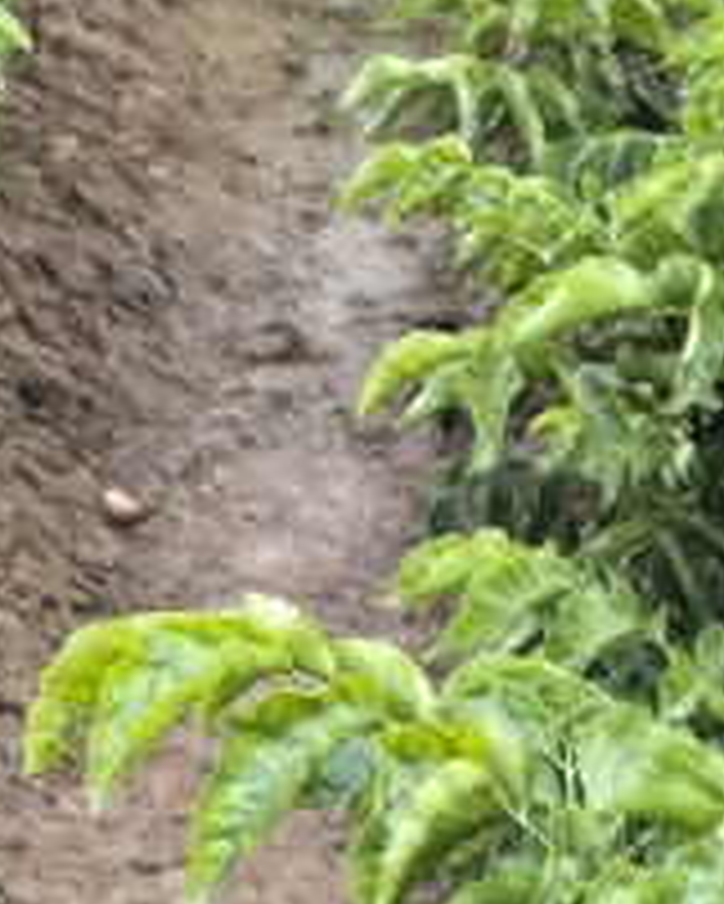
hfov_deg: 10.3
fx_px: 3747
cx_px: 1408
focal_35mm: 140
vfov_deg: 12.1
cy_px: 1842
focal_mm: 5.72
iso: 200
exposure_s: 1/100
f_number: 2
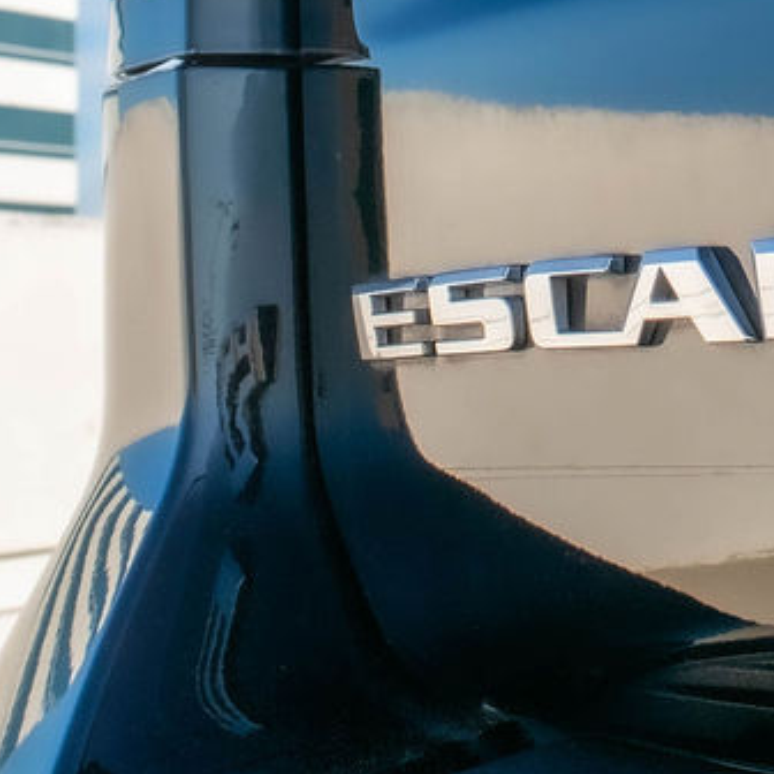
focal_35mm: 105
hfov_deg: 16.4
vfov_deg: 15.7
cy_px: -237
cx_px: 700
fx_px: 2656
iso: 200
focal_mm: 18
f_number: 9
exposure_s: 1/320
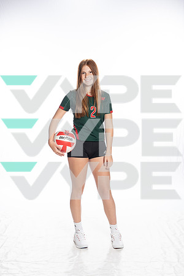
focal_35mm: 50
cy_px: 138
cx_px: 92
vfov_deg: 39.6
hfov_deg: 27.0
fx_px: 383
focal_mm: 50
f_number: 8
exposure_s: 1/250
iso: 400
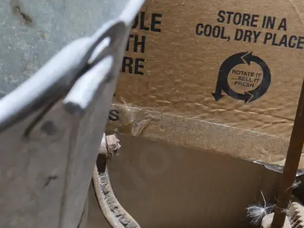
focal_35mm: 75
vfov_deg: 19.2
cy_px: 219
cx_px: 76
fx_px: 659
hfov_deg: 25.7
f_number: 5
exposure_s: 1/60
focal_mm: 17
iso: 1600
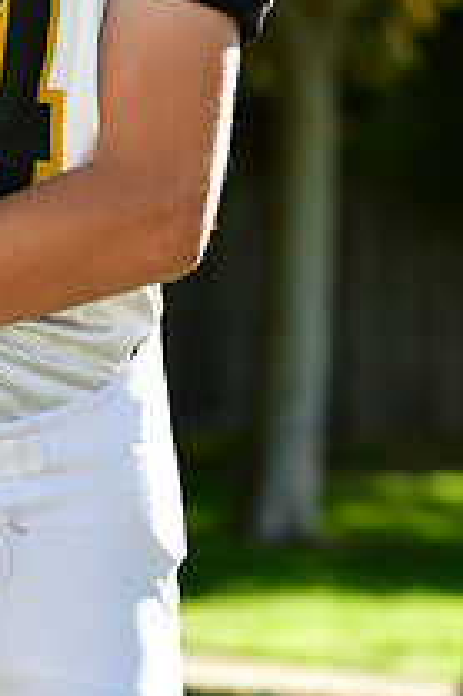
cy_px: -243
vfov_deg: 5.0
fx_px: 7883
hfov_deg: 3.4
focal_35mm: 408
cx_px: -168
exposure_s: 1/1000
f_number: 4.5
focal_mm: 98
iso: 400
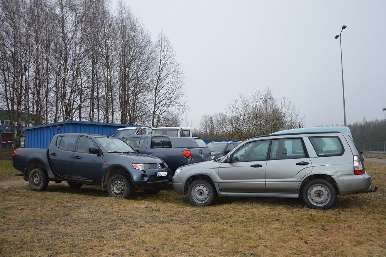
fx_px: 337
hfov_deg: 59.6
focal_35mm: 32
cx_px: 193
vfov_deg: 41.6
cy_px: 128
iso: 100
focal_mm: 21
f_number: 4
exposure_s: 1/125
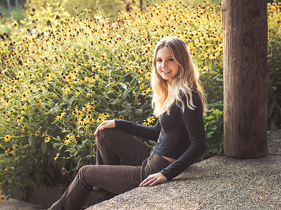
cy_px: 105
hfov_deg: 22.8
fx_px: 698
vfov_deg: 17.2
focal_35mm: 86
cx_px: 140
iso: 200
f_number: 2.5
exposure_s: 1/400
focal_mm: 43
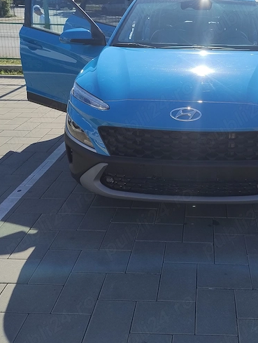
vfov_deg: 47.5
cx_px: 197
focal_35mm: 39
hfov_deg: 36.0
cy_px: 137
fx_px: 387
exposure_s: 1/1486
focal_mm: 5.56
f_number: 1.8
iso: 100
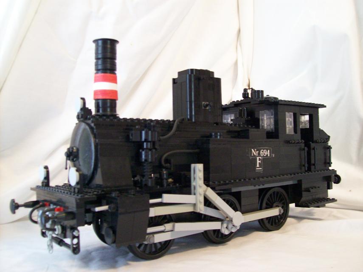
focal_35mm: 36
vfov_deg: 39.6
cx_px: 182
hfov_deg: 51.4
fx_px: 377
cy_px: 136
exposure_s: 1/8
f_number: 2.7
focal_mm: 6
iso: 200
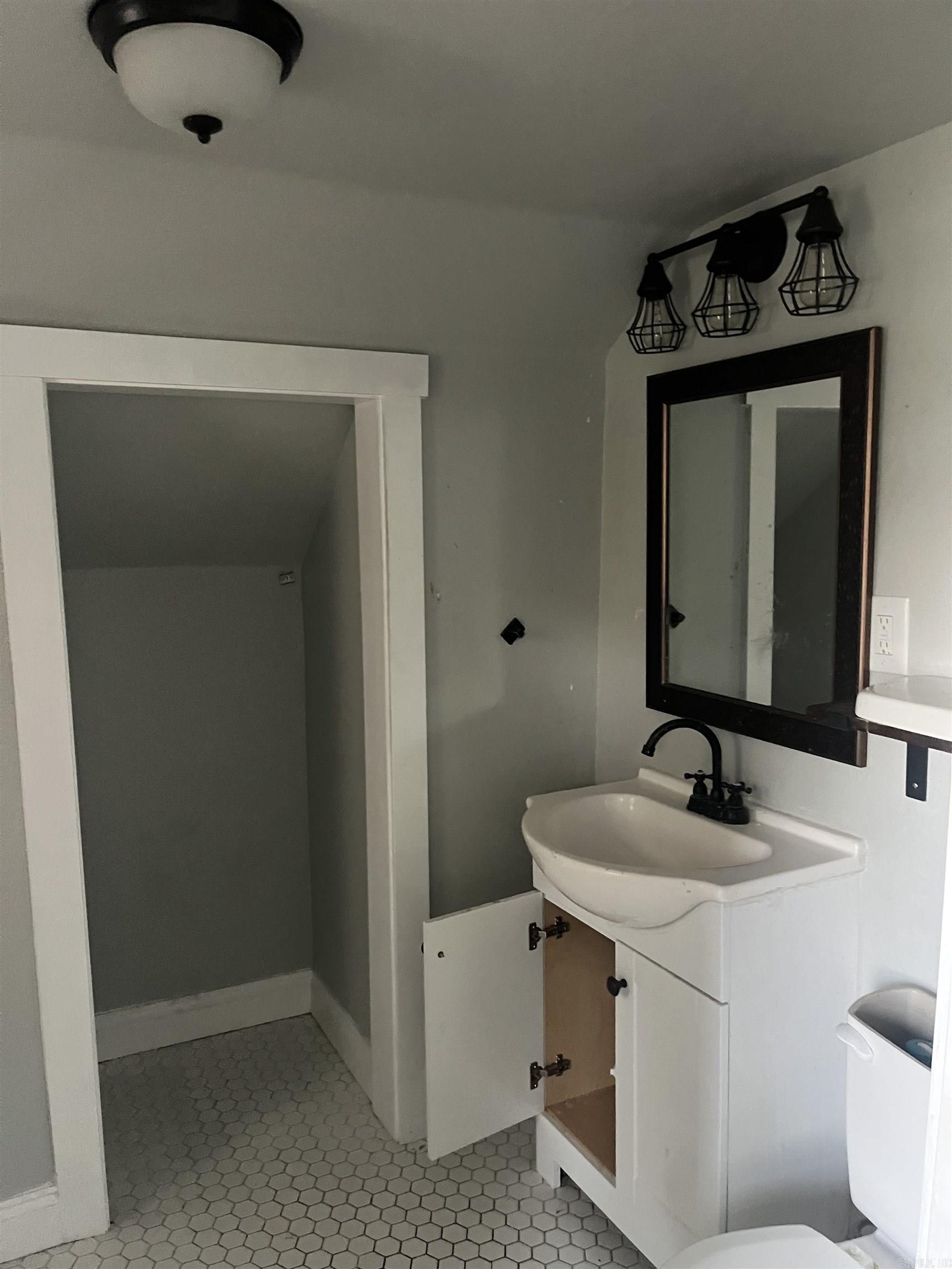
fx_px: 953
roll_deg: +0.0
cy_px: 634
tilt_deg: -9.5
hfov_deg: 53.1
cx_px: 476
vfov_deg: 67.3
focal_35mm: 26
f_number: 1.6
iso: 640
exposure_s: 1/30
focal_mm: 5.1
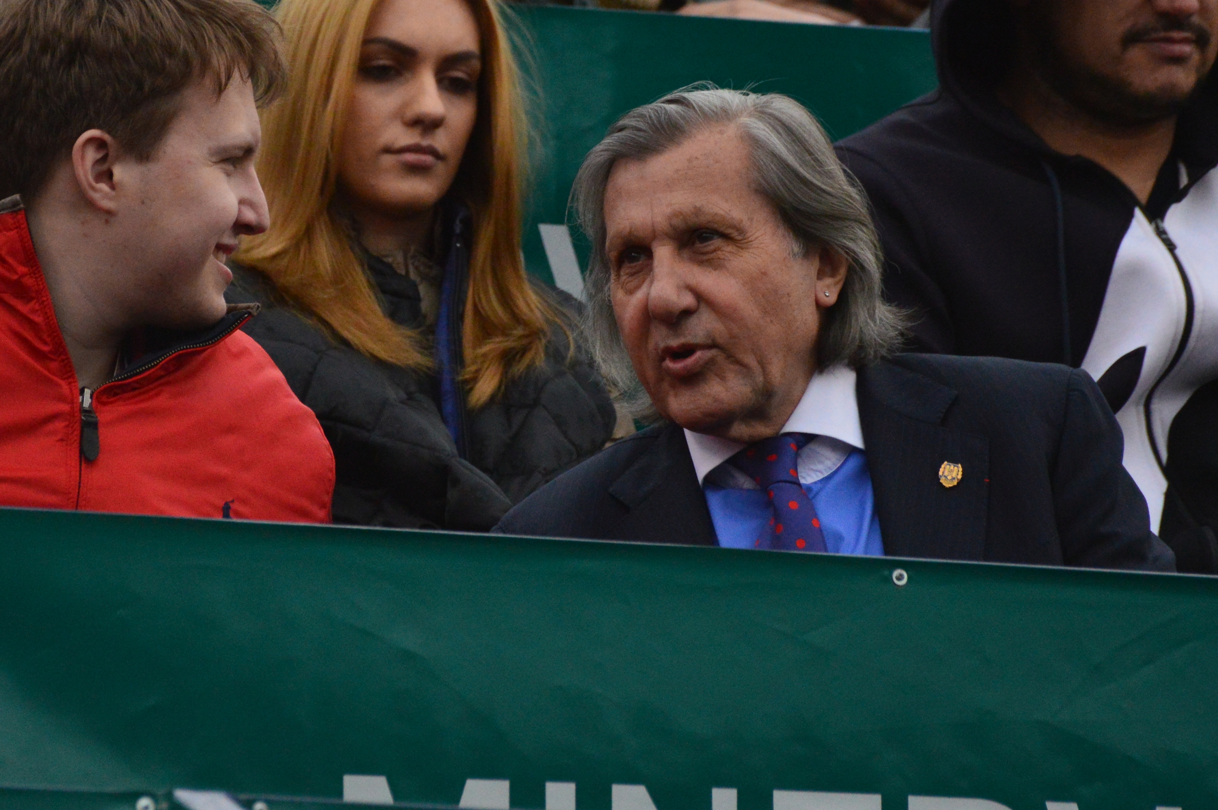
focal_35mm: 778
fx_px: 26299
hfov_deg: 2.7
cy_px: 204
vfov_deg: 1.8
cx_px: 472
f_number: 5.6
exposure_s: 1/1250
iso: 1600
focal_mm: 300
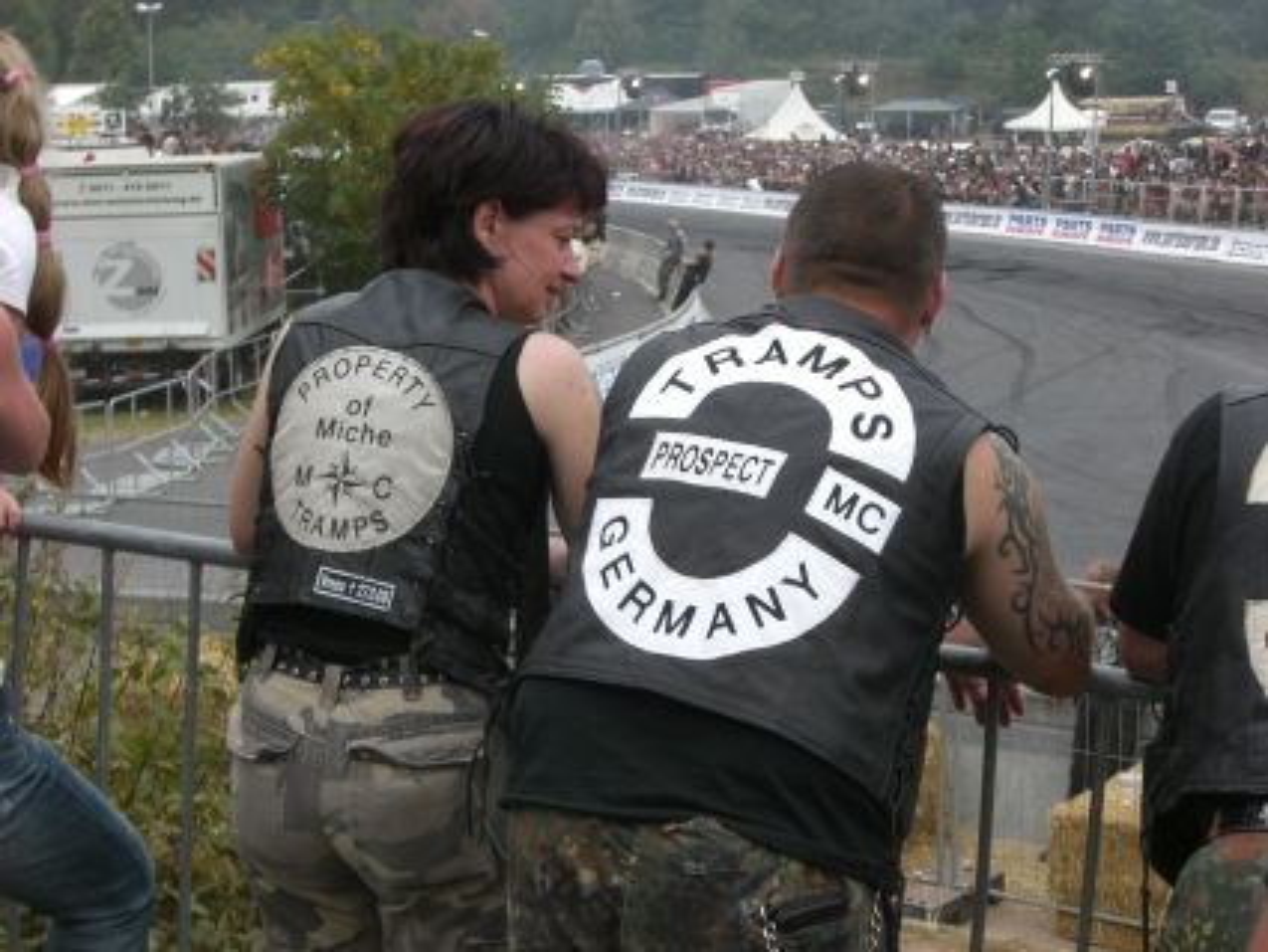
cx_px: 634
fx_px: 2895
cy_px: 476
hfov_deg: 24.7
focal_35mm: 79
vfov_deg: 18.7
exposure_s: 1/100
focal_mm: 12.8
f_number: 4.1
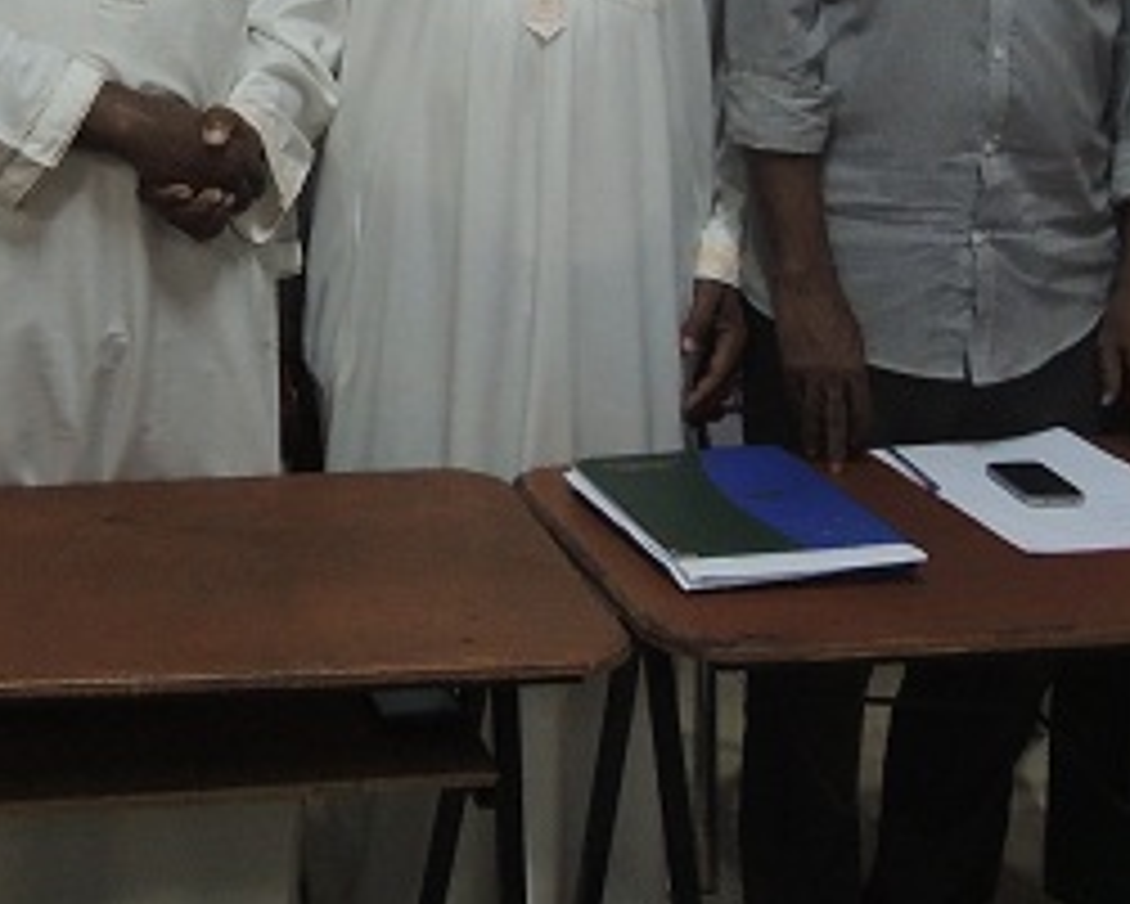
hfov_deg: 26.2
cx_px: 95
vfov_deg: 21.1
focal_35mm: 70
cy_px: -18
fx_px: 2342
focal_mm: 4.3
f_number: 2.8
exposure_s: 1/13
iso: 400
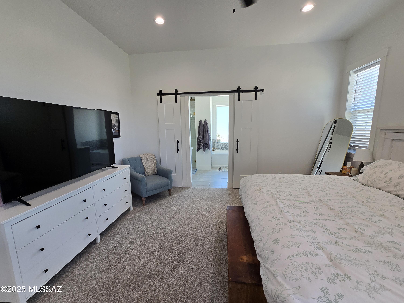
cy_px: 152
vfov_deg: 89.9
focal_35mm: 13
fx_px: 152
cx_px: 202
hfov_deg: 106.2
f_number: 2.2
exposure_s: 1/120
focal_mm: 2.2
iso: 80
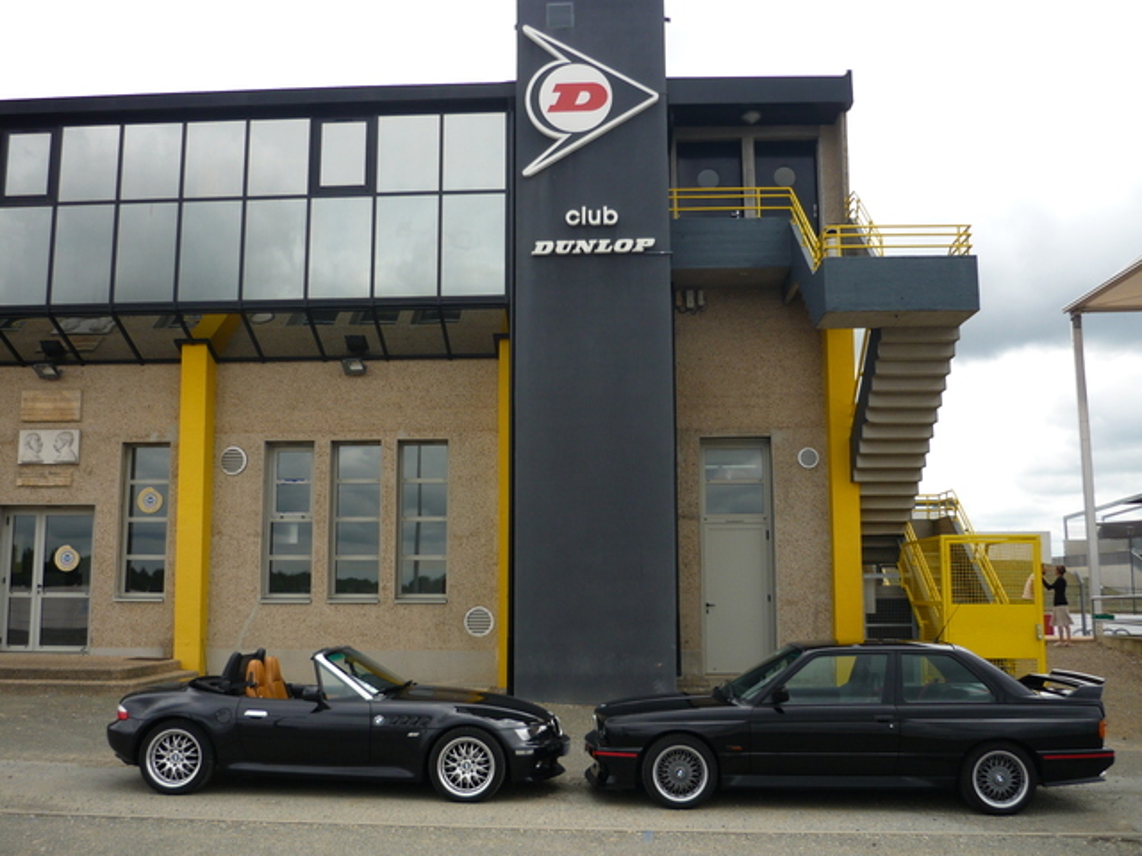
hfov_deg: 55.4
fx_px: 1089
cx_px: 571
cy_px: 428
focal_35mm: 33
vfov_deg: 42.9
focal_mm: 5.5
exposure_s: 1/125
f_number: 8
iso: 100
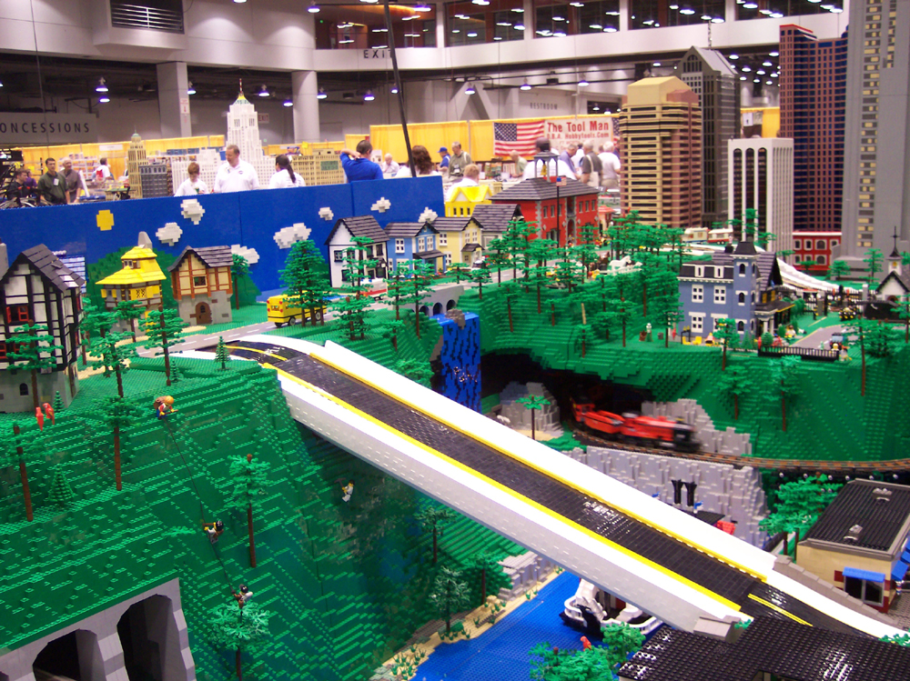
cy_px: 340
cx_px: 455
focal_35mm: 38
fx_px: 998
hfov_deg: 49.0
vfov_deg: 37.7
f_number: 2.8
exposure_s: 1/20
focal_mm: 8
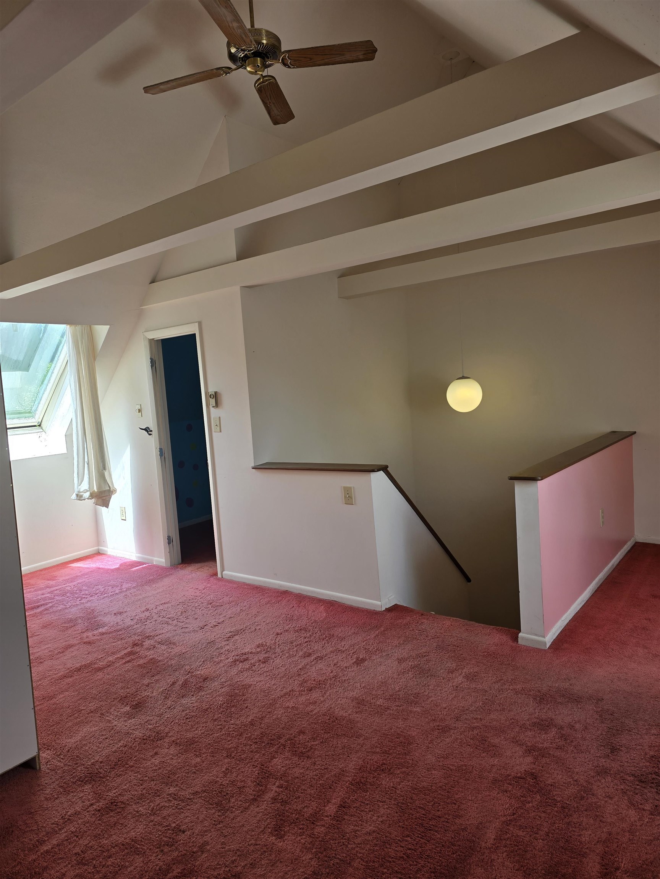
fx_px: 585
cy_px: 440
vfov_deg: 73.9
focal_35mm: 23
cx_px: 330
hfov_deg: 58.9
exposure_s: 1/120
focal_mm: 6.3
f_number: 1.7
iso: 16
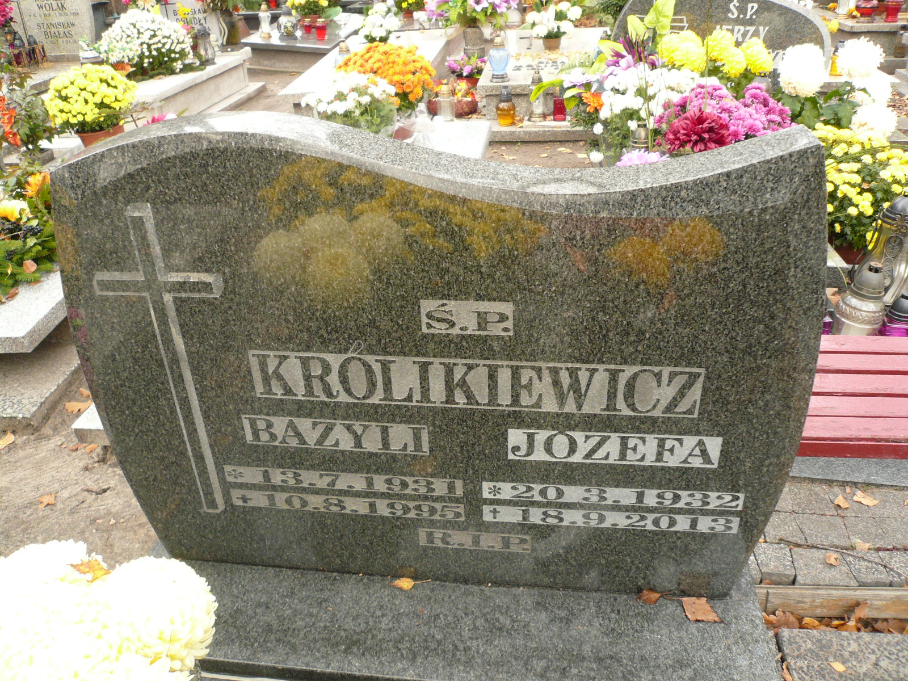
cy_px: 340
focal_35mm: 28
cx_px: 454
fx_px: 734
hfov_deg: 63.4
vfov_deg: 49.7
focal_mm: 4.6
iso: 100
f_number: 2.8
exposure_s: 1/40
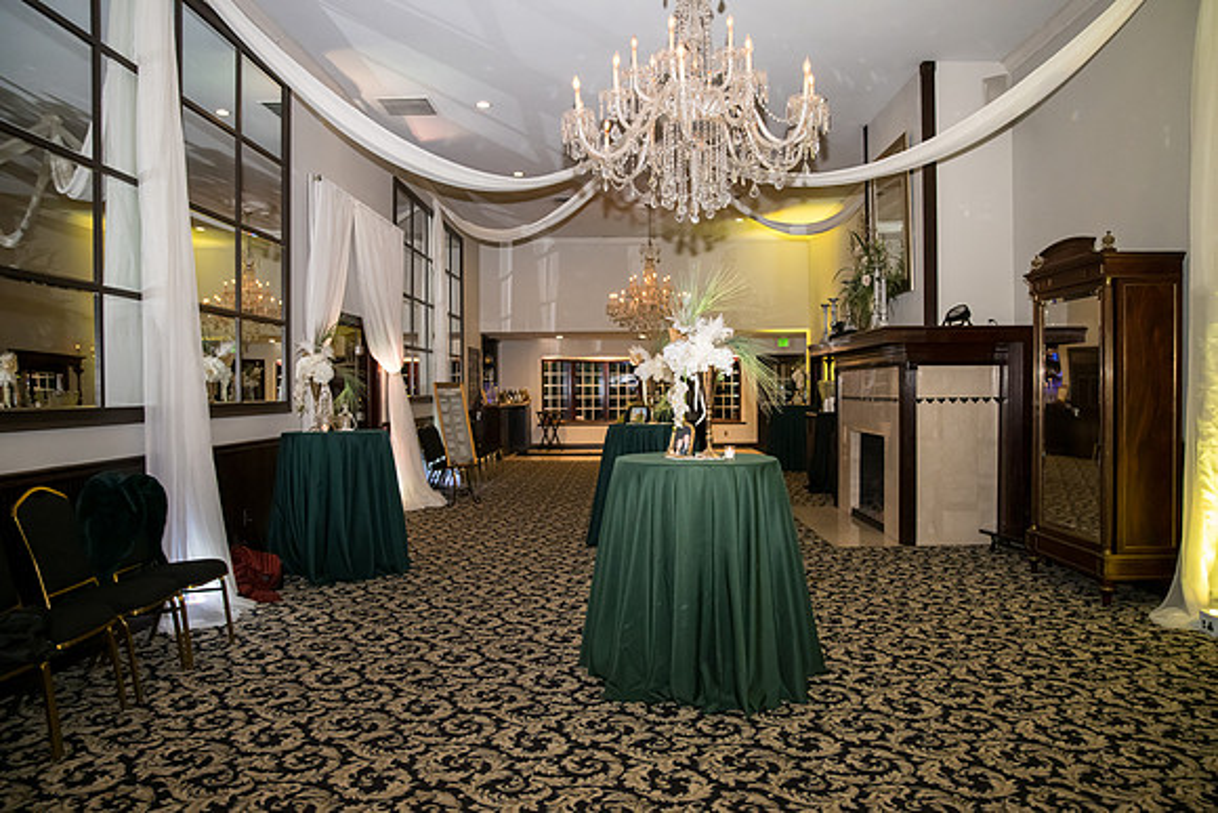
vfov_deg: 53.2
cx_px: 609
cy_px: 406
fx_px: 812
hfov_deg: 73.7
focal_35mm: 24
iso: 3200
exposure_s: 1/320
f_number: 3.2
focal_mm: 24
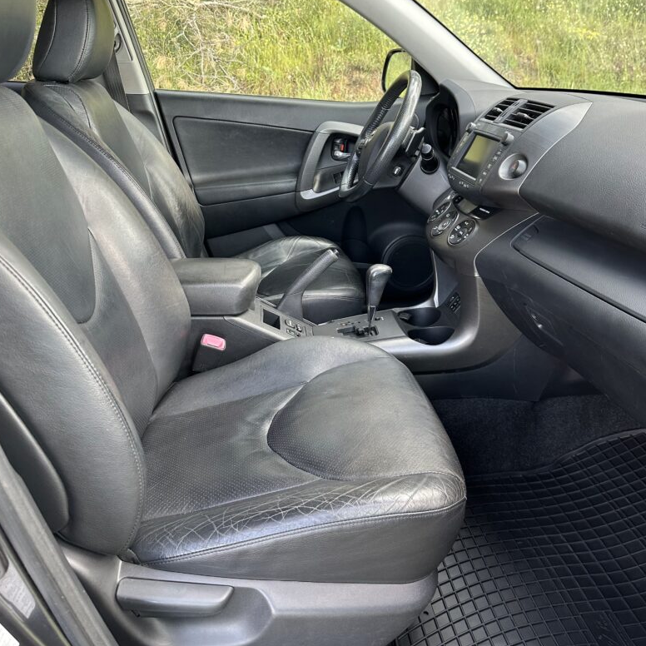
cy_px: 290
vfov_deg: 55.5
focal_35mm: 29
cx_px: 325
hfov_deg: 55.6
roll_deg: -3.6
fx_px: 612
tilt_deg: -19.4
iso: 125
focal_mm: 6.86
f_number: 1.78
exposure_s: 1/121
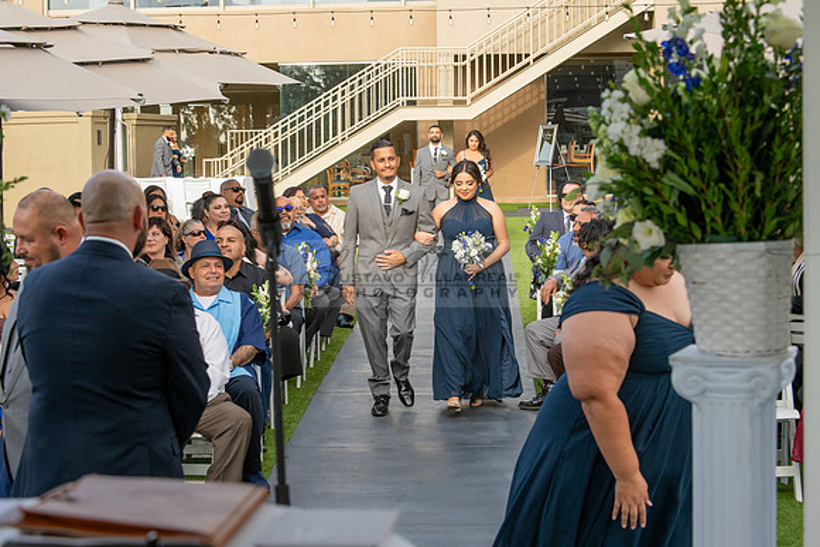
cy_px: 274
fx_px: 1709
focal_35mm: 75
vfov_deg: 18.2
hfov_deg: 27.0
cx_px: 410
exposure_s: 1/400
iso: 400
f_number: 6.3
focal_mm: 75
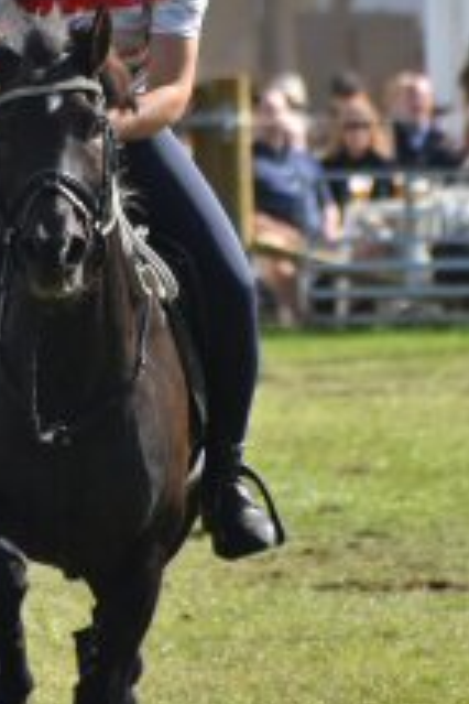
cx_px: 126
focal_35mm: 856
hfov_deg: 1.6
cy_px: 254
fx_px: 16726
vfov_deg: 2.4
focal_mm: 270
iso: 400
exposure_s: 1/2000
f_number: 7.1
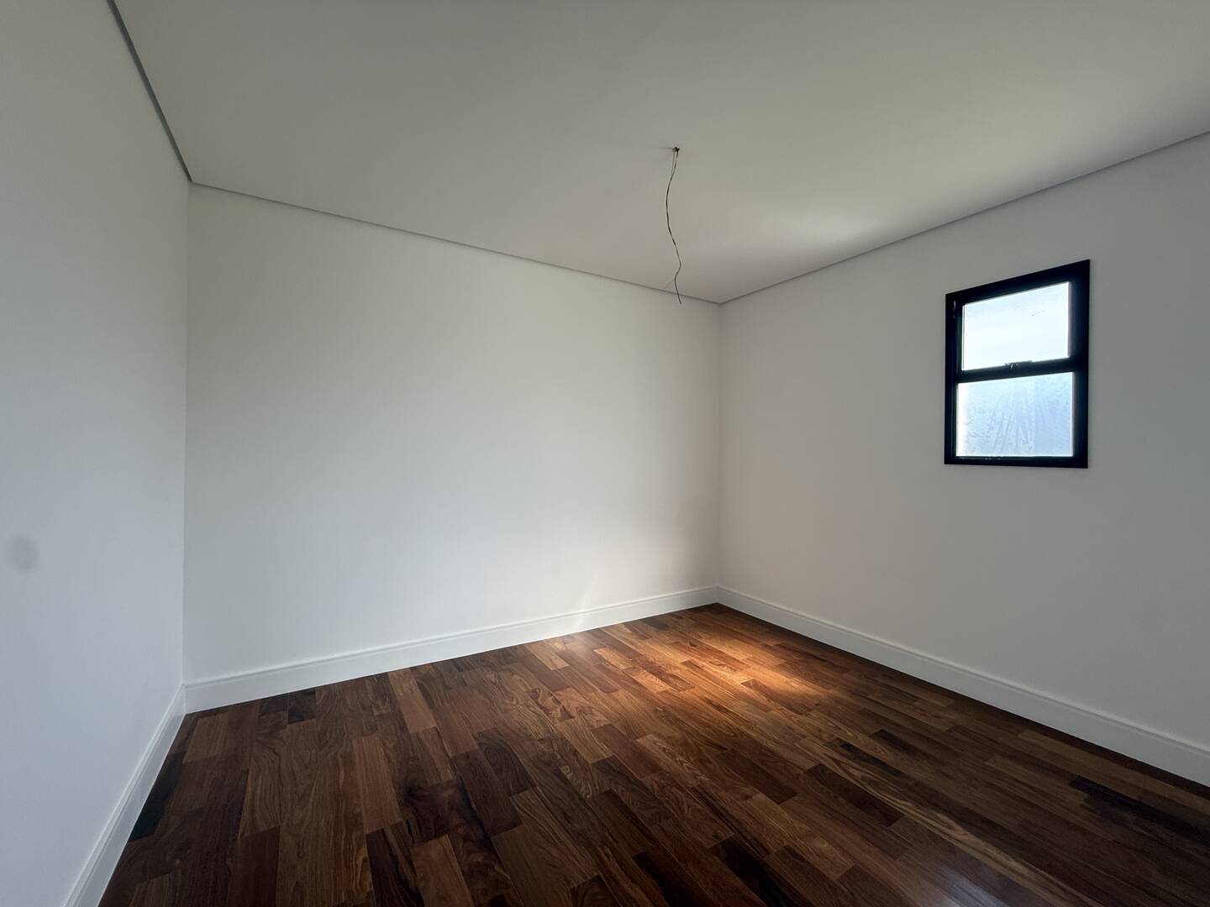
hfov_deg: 102.1
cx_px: 605
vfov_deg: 85.7
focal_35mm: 14
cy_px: 454
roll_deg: -0.5
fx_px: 489
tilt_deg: +1.1
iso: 64
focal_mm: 2.22
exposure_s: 1/99
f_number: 2.2
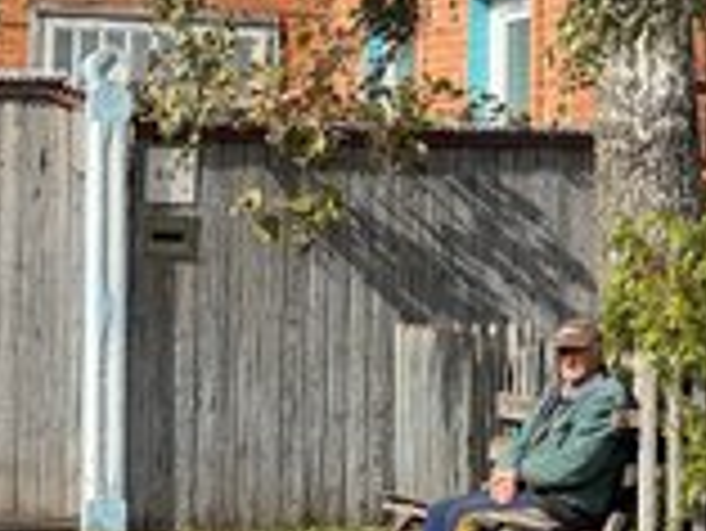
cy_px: 238
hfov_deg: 10.0
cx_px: 648
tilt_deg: +2.0
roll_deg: -0.1
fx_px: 4001
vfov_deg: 7.6
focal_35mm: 196
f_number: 2.8
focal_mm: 9
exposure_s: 1/367
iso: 25
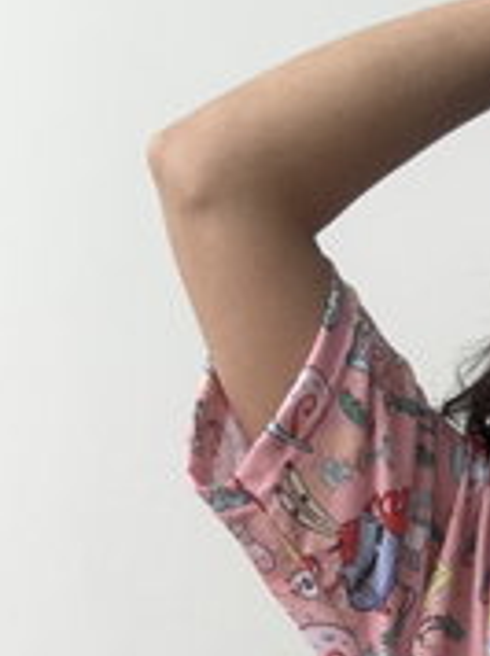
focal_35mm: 90
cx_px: 696
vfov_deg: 20.4
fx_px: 1703
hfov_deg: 15.3
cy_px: 787
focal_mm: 2.69
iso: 80
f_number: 1.9
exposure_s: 1/121
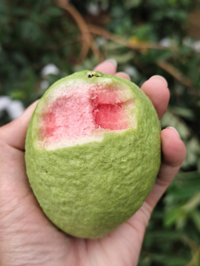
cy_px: 133
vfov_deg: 41.2
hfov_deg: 31.5
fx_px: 354
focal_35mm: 46
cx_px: 100
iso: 50
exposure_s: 1/284
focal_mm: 6.14
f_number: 1.65
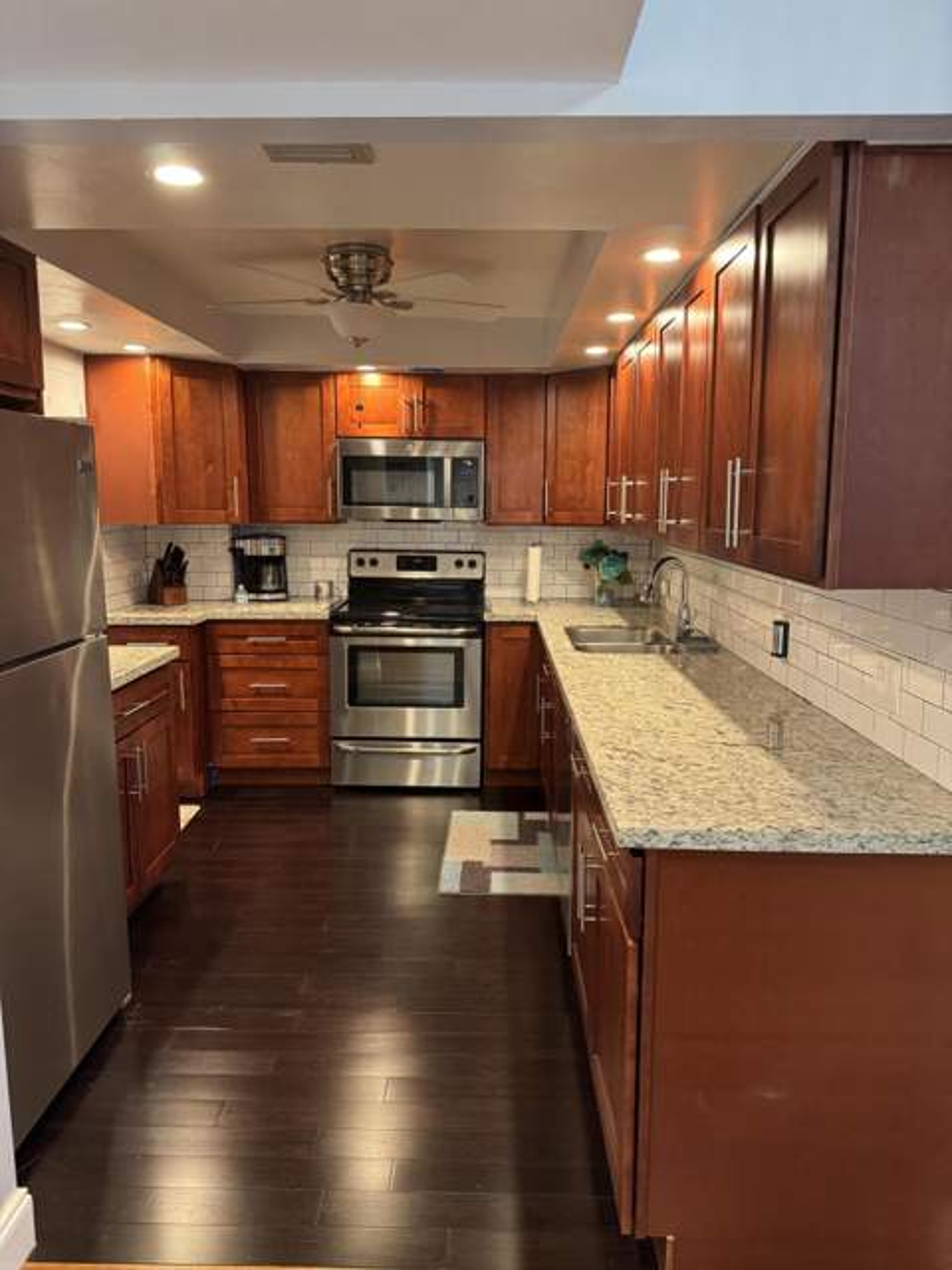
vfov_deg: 71.6
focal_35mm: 24
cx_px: 476
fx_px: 880
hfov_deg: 56.8
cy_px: 635
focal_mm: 6.76
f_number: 1.78
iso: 500
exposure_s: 1/60
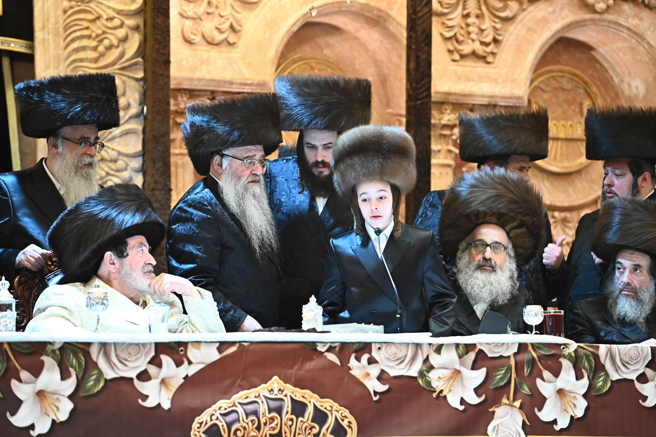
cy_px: 218
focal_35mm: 170
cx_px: 328
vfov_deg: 8.1
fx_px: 3097
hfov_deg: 12.1
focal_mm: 170
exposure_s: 1/200
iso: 2500
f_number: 4.5
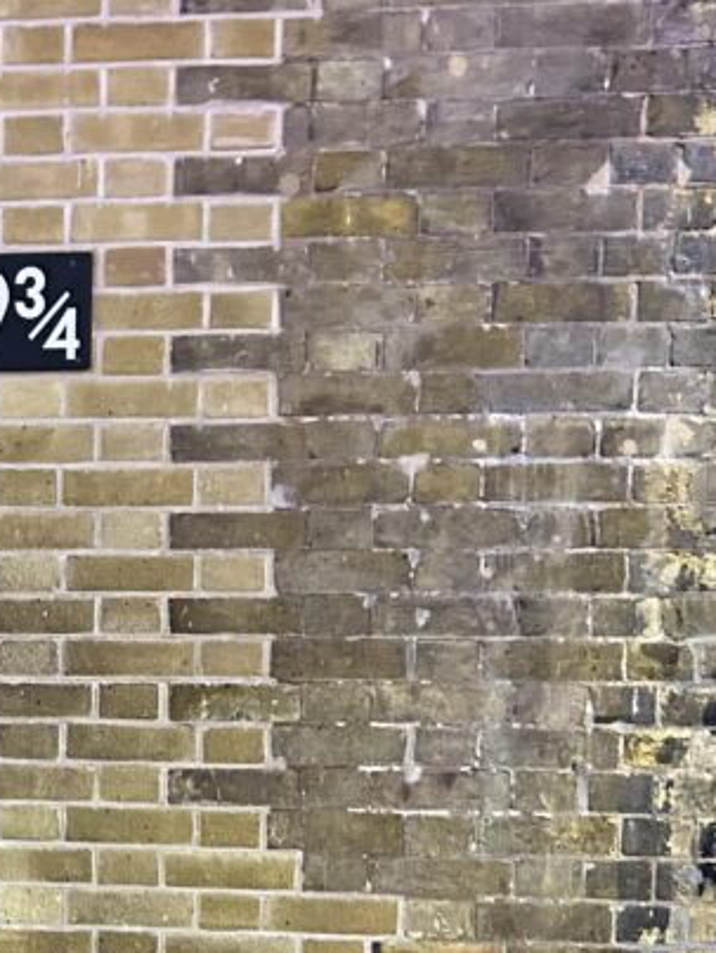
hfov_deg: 20.8
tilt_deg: -7.0
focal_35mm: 66
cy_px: 700
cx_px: -149
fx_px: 1817
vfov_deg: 29.0
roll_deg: -1.2
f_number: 1.5
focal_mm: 5.7
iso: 400
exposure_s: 1/33
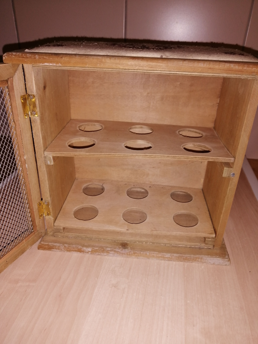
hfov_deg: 53.1
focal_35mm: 26
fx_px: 258
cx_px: 129
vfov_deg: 67.3
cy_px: 172
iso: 64
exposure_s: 1/33.3
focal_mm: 3.96
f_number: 1.8
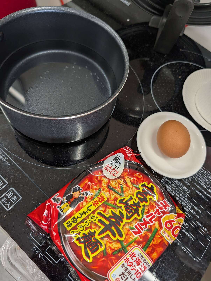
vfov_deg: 71.5
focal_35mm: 24
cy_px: 140
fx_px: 195
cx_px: 106
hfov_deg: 56.9
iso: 131
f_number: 1.68
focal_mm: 6.9
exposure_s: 1/156
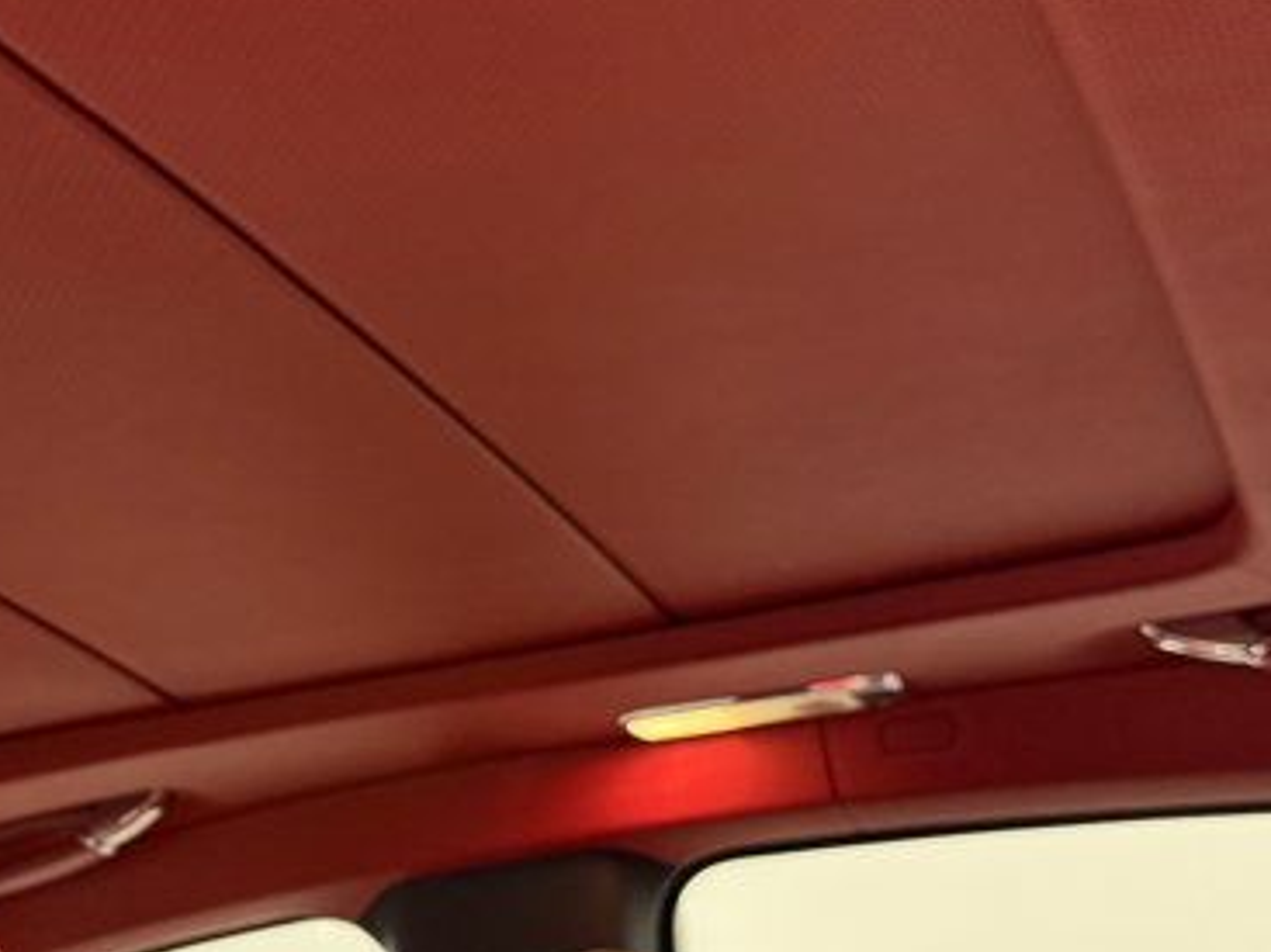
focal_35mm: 67
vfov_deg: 21.6
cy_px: 807
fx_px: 2459
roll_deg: +2.8
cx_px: 135
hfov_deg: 27.9
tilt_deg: +13.7
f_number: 1.78
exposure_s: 1/60
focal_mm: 6.76
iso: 320
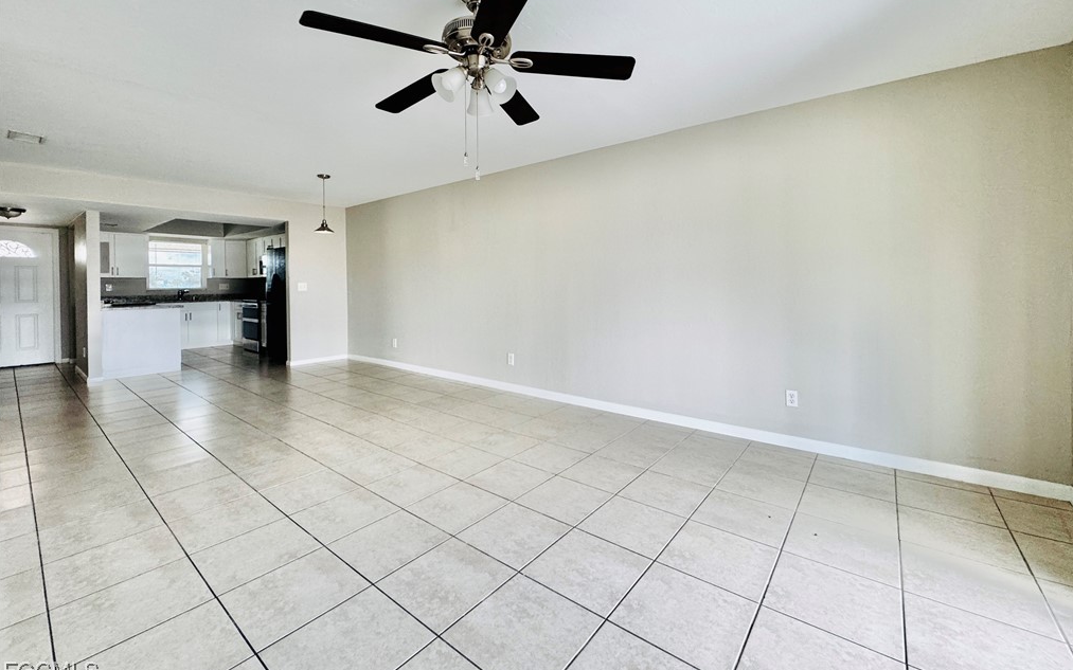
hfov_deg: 101.5
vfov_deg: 74.4
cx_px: 539
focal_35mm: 15
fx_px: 439
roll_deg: -0.1
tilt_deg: -2.1
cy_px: 288
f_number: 2.2
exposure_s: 1/99
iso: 200
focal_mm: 2.22
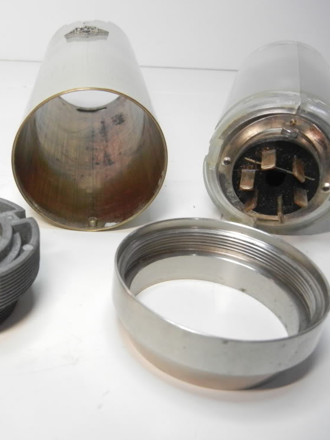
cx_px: 67
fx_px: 521
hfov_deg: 34.1
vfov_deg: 45.8
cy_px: 221
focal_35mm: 41
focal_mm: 5.4
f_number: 3.5
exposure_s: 1/144
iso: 640
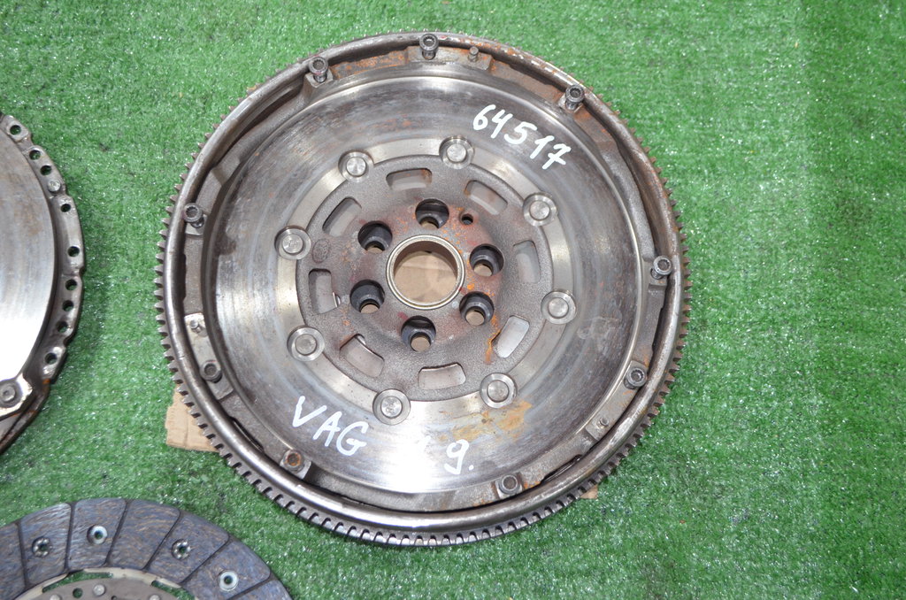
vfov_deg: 30.7
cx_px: 453
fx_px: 1092
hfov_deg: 45.0
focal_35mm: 44
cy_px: 300
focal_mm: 29
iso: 1400
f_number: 4.5
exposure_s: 1/60
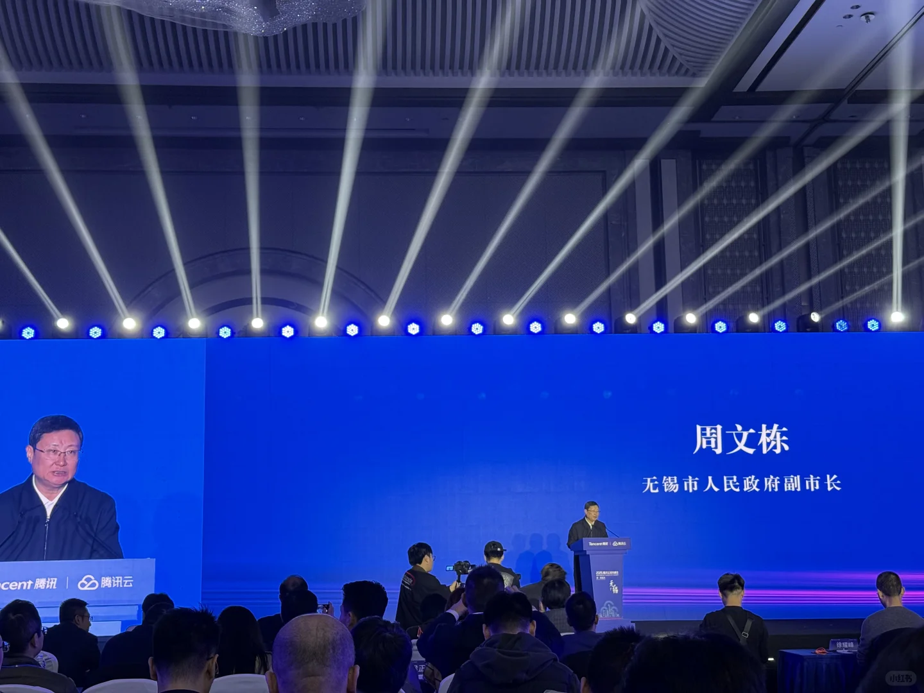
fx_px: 1281
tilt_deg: +9.8
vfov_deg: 30.3
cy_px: 346
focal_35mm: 48
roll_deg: +1.2
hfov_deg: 39.7
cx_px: 462
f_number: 1.78
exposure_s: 1/60
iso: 200
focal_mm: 6.76
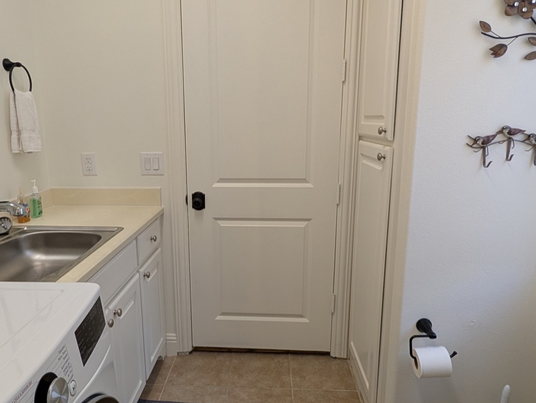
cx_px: 239
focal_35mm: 23
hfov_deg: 73.6
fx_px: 357
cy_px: 201
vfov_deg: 59.0
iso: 131
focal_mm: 2.02
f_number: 1.7
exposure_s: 1/120
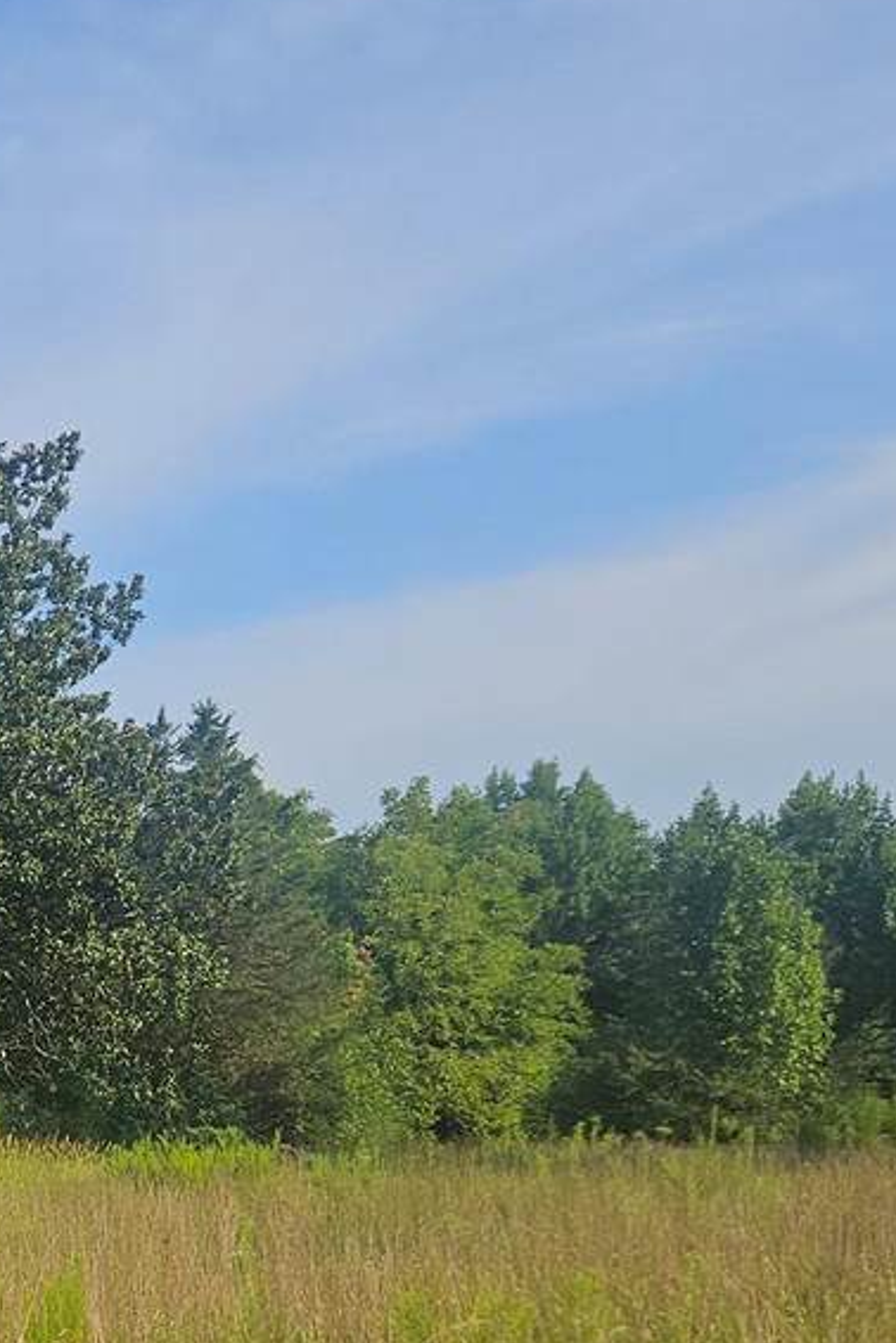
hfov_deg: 22.7
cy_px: 1064
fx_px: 2016
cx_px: -223
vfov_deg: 35.7
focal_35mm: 54
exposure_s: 1/2365
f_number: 1.8
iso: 25
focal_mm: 5.4
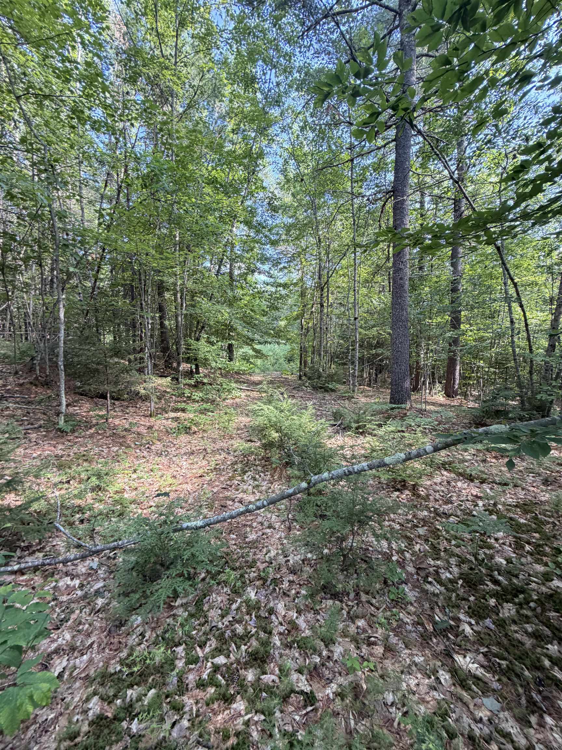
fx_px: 303
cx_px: 281
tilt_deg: -3.1
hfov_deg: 85.7
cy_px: 375
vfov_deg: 102.1
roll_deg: +1.0
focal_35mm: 14
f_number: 2.2
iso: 250
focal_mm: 2.22
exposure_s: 1/121
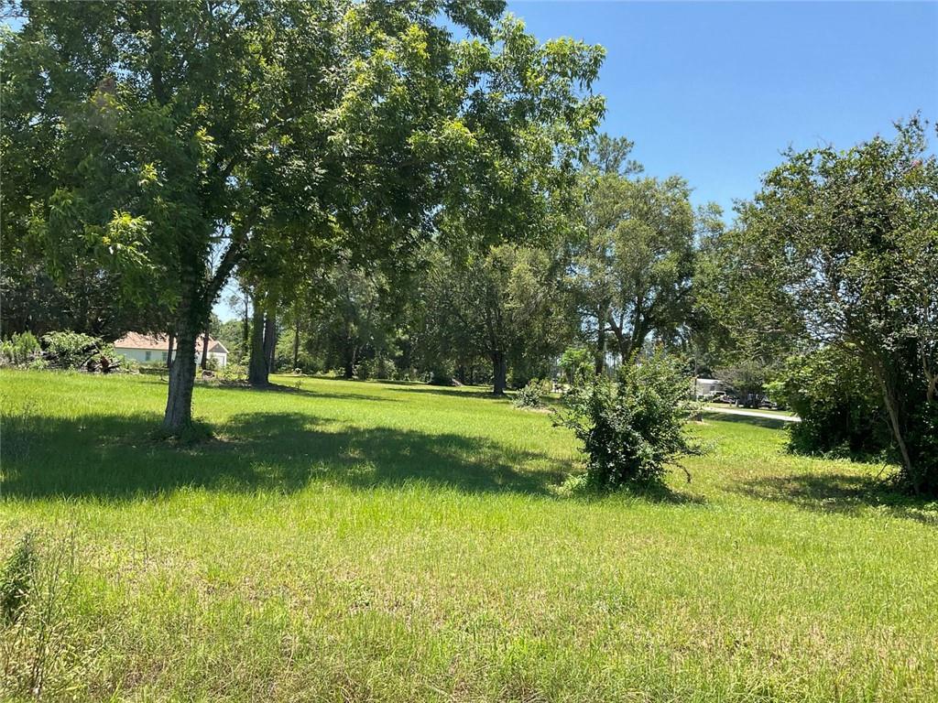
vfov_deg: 48.2
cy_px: 352
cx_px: 469
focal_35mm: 29
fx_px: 786
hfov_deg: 61.7
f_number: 1.8
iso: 16
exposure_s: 1/842
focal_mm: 3
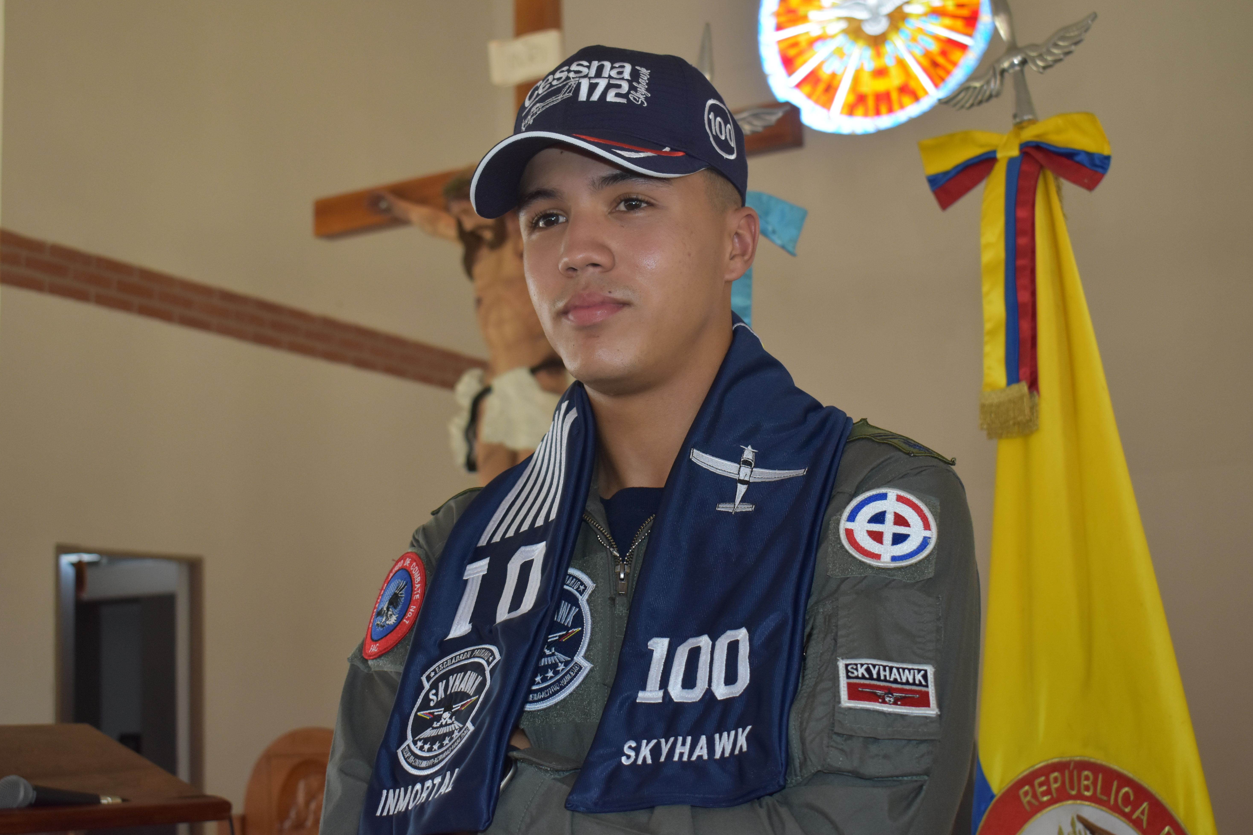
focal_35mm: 52
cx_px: 636
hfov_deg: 38.2
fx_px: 1810
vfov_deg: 26.0
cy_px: 417
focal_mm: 34
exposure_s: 1/200
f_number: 4.5
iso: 800
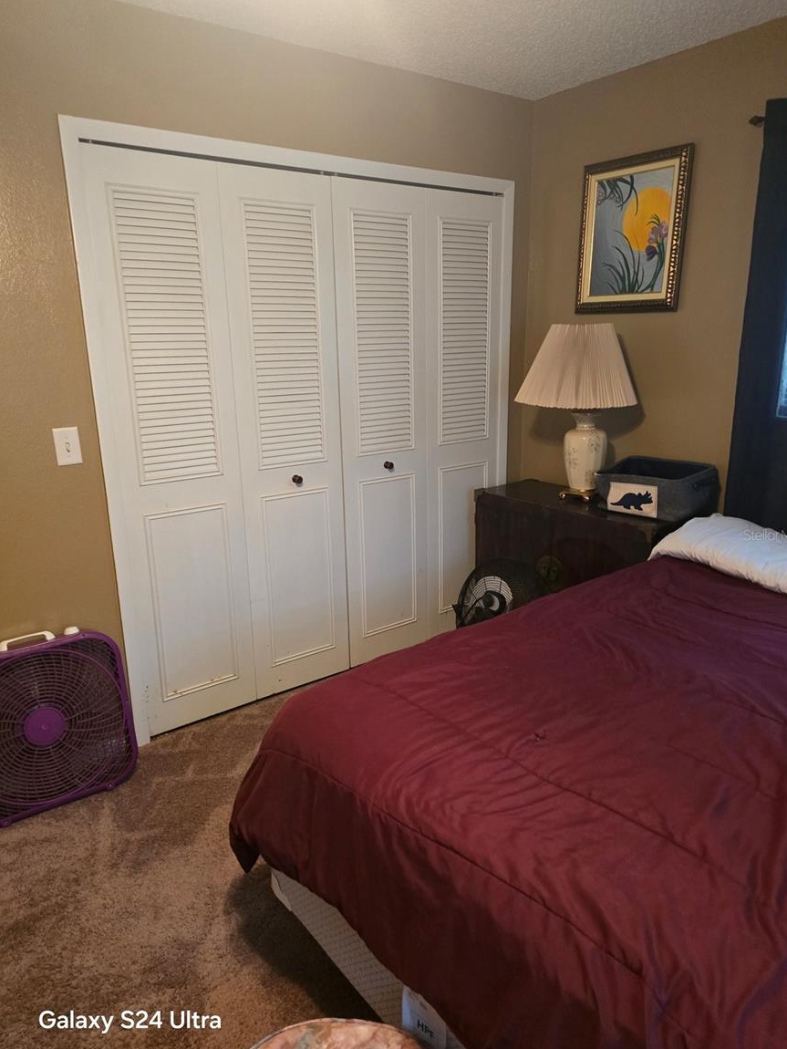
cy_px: 535
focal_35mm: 24
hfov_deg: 56.8
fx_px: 727
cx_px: 398
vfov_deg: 71.6
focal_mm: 6.3
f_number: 1.7
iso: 800
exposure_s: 1/60
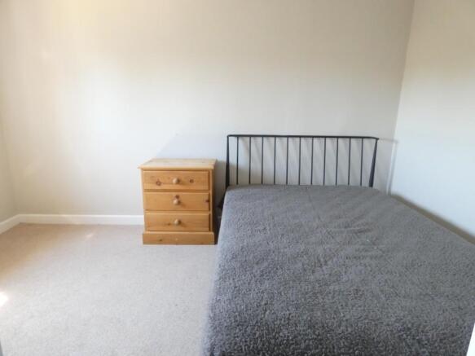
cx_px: 238
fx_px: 274
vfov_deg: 66.0
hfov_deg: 81.8
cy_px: 178
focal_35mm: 20
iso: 640
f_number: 2.8
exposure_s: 1/60
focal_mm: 3.6
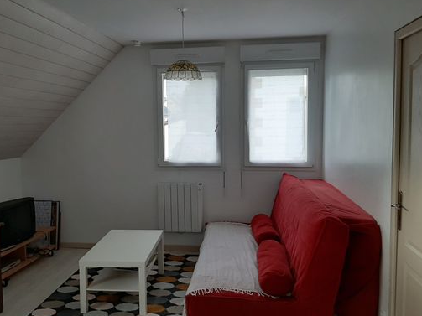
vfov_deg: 45.4
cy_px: 149
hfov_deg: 58.2
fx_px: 378
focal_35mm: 31
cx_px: 188
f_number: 1.7
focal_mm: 3.93
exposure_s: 1/50
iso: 50
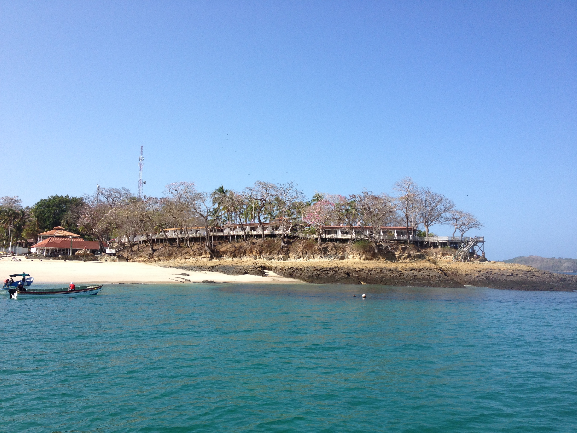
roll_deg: +0.1
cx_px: 288
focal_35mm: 35
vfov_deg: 40.7
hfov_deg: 52.6
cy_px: 216
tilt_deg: +1.5
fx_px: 583
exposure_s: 1/1493
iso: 50
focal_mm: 4.28
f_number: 2.4
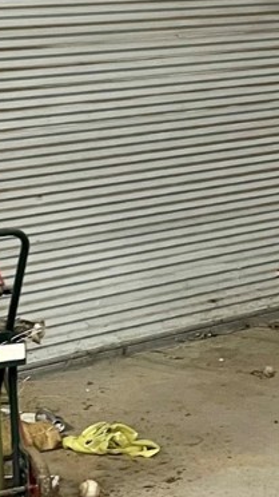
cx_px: 174
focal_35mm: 117
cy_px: 240
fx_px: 1540
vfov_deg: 18.3
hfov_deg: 10.3
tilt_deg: -9.4
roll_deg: +2.2
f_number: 1.6
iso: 400
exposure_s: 1/40
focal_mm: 5.1
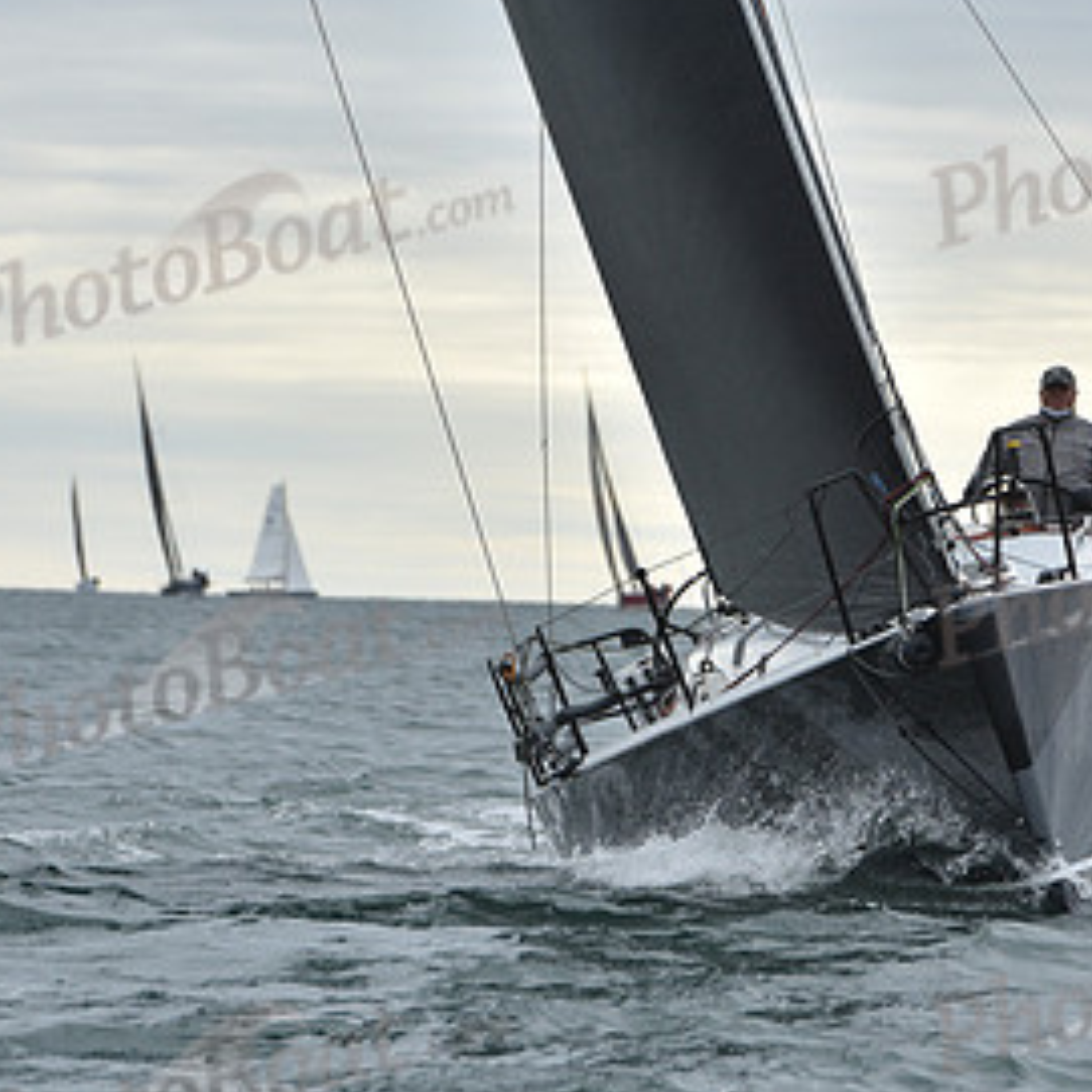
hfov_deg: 4.8
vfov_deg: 4.8
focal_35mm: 364
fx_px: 12991
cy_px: 409
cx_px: 725
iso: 400
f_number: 7.1
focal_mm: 200
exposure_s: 1/1000
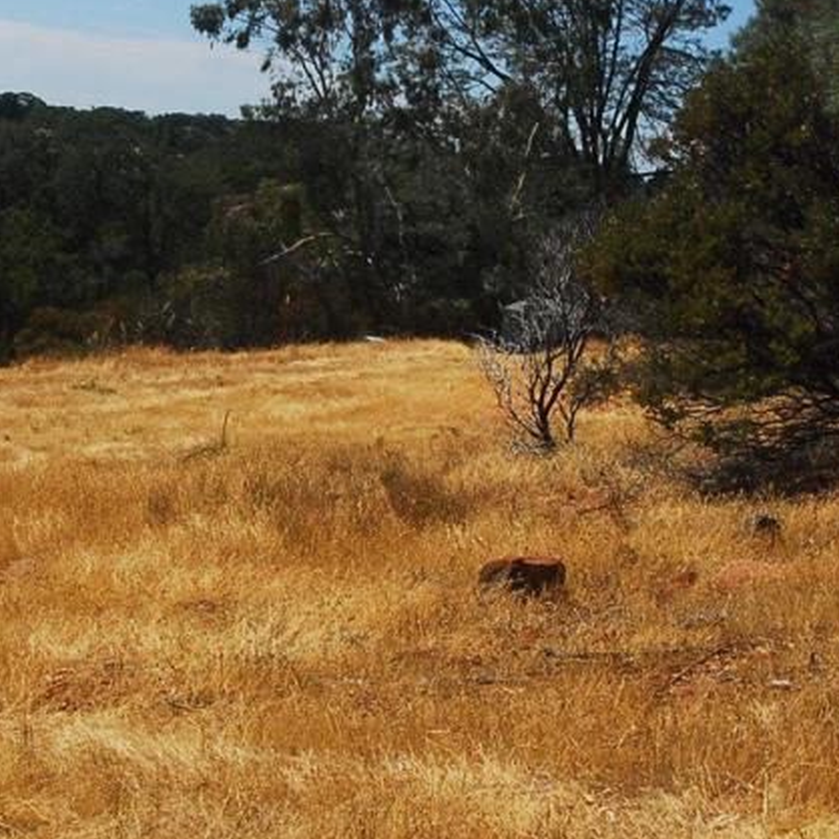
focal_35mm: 75
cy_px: 280
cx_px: 287
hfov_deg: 23.0
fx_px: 2057
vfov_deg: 23.0
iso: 100
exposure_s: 1/100
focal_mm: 24
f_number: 18
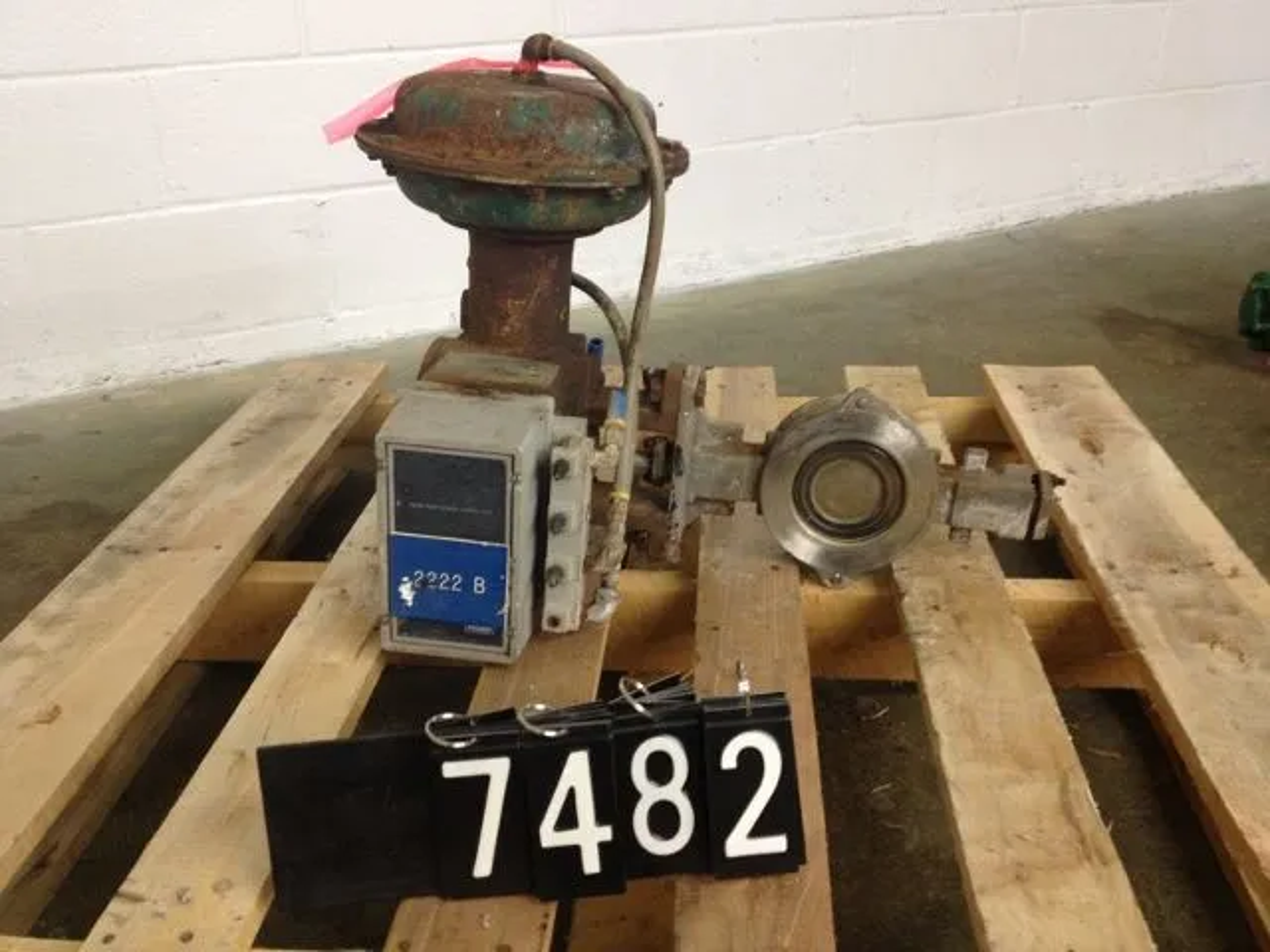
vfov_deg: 40.7
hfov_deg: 52.6
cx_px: 635
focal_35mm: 35
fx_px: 1284
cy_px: 476
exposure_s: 1/20
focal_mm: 4.28
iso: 160
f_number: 2.4
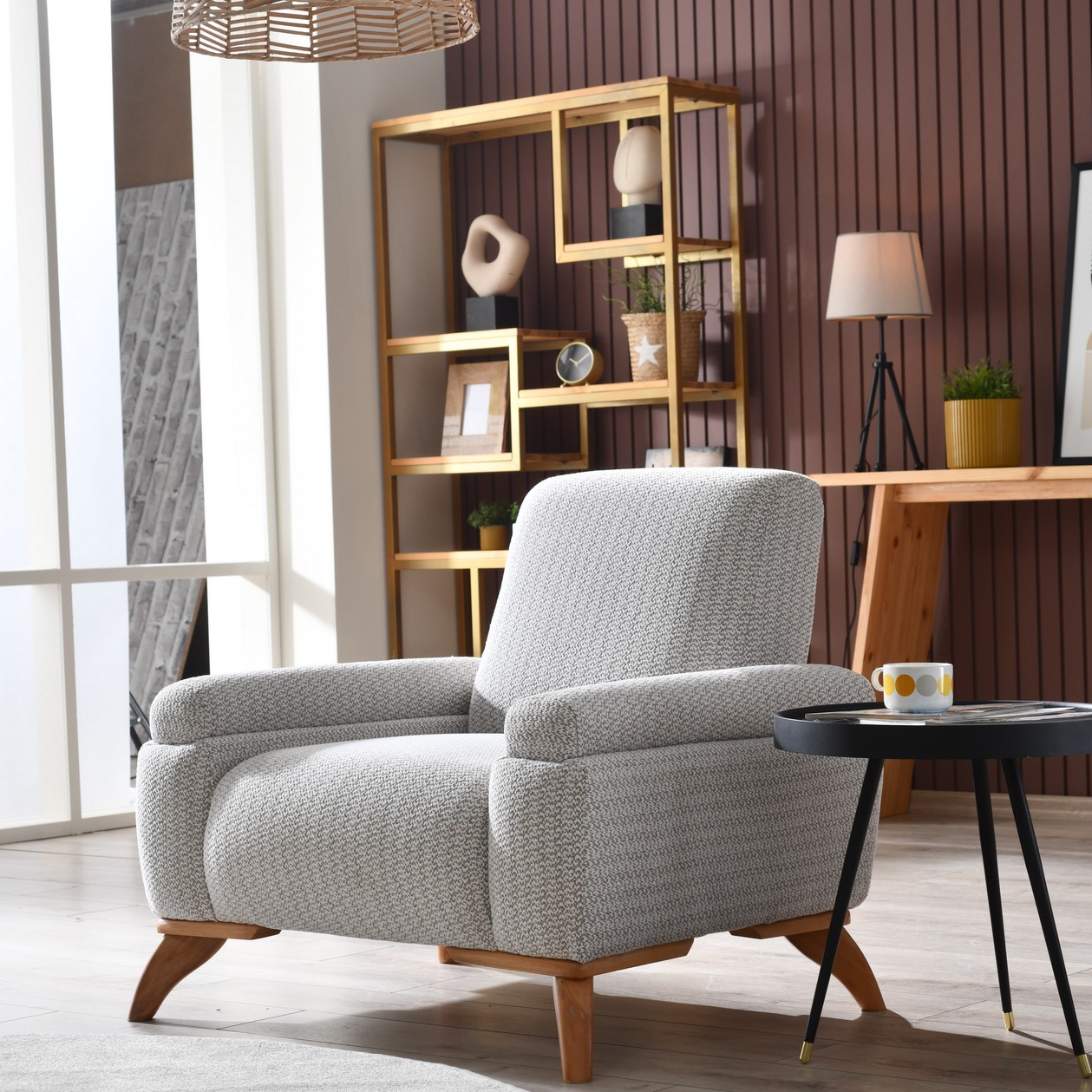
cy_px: 545
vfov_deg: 21.4
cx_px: 570
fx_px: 2891
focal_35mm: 81
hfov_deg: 21.4
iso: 160
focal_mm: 60
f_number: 10
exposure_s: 1/100
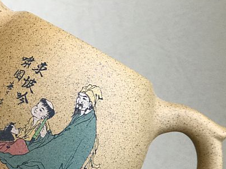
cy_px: 129
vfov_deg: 11.6
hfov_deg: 15.4
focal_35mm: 128
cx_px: 68
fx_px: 836
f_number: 2.8
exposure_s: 1/50
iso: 64
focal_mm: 6.6
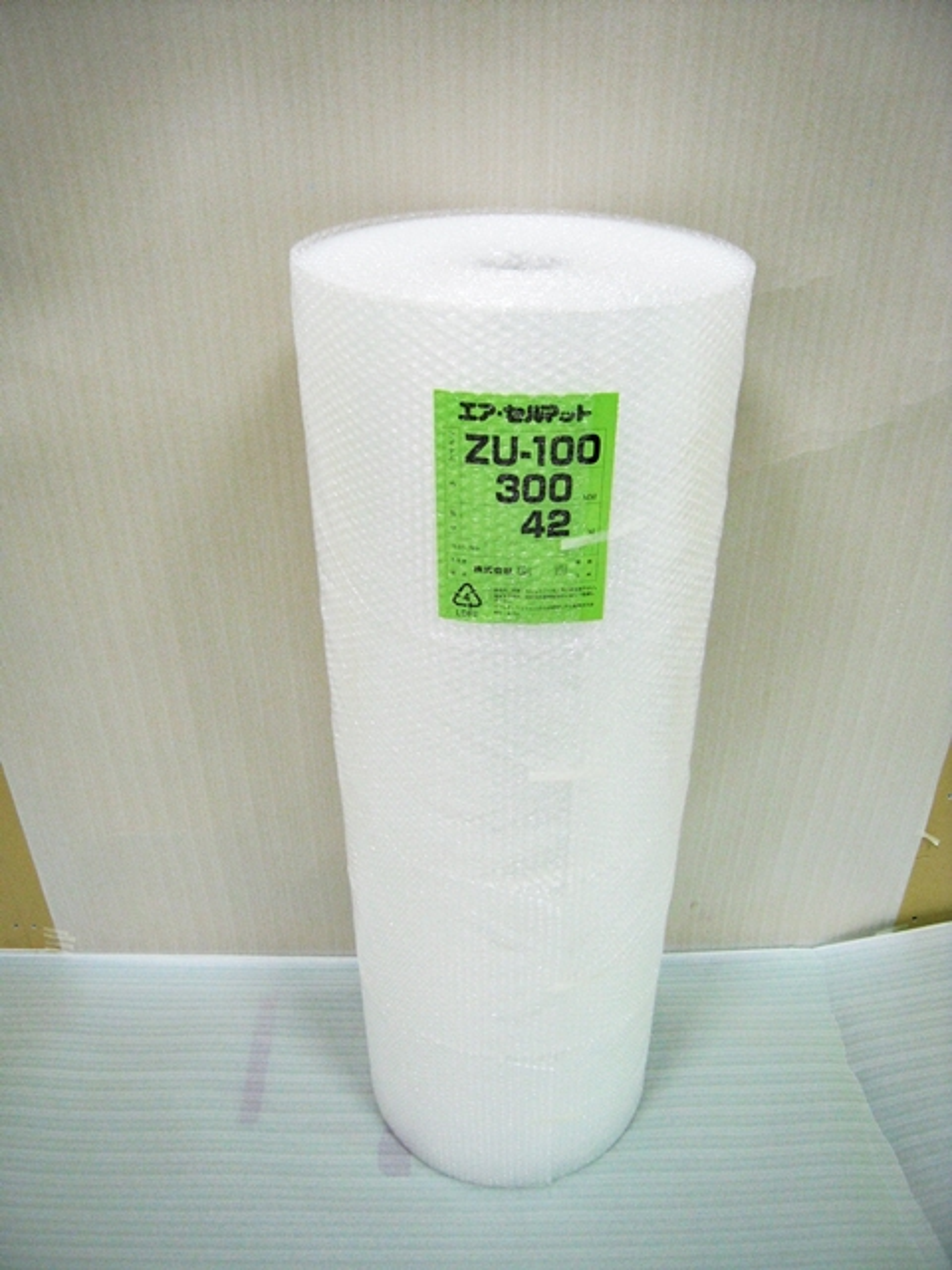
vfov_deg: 63.4
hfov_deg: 49.7
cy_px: 635
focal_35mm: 28
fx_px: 1027
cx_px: 476
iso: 250
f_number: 2.7
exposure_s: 1/30
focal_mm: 5
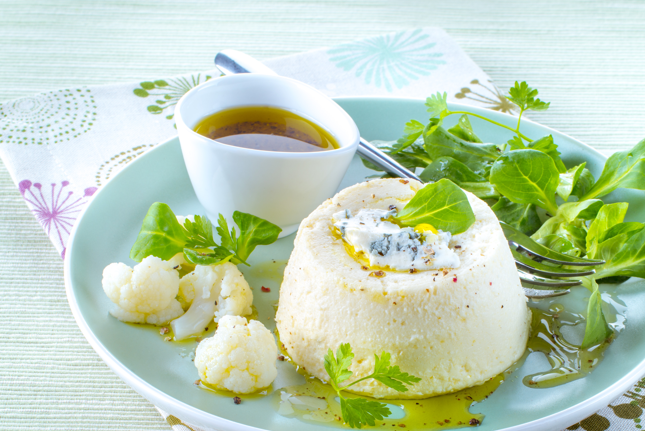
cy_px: 315
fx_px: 2599
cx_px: 350
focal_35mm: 145
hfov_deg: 14.1
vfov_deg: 9.5
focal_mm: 82
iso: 100
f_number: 16
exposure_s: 1/100
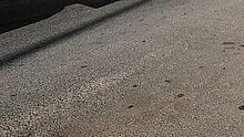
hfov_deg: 41.3
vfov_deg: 23.1
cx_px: 263
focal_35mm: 40
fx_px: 259
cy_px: -77
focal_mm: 14
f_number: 14
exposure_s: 1/400
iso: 400
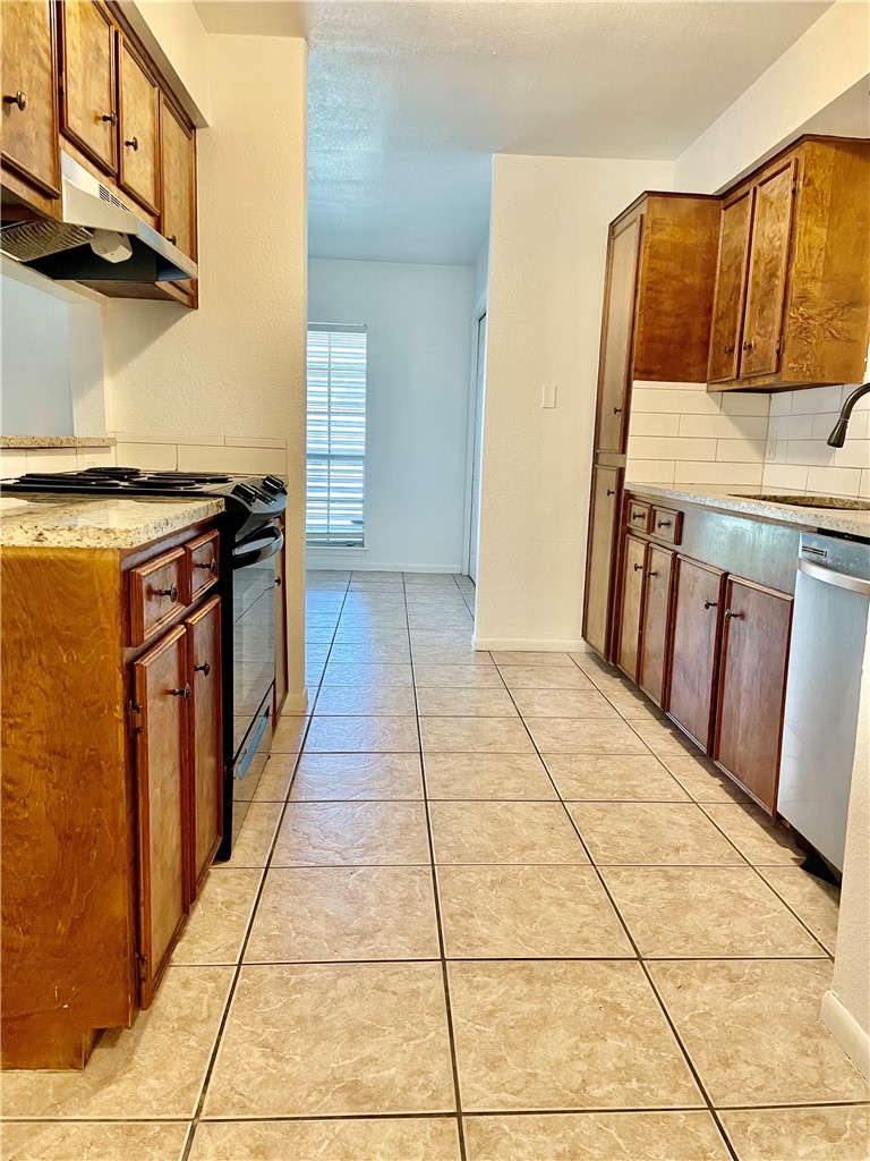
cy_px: 580
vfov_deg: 67.3
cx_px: 435
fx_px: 871
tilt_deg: -9.5
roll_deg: -1.8
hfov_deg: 53.1
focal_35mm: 26
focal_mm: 4.2
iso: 200
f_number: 1.6
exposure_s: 1/60
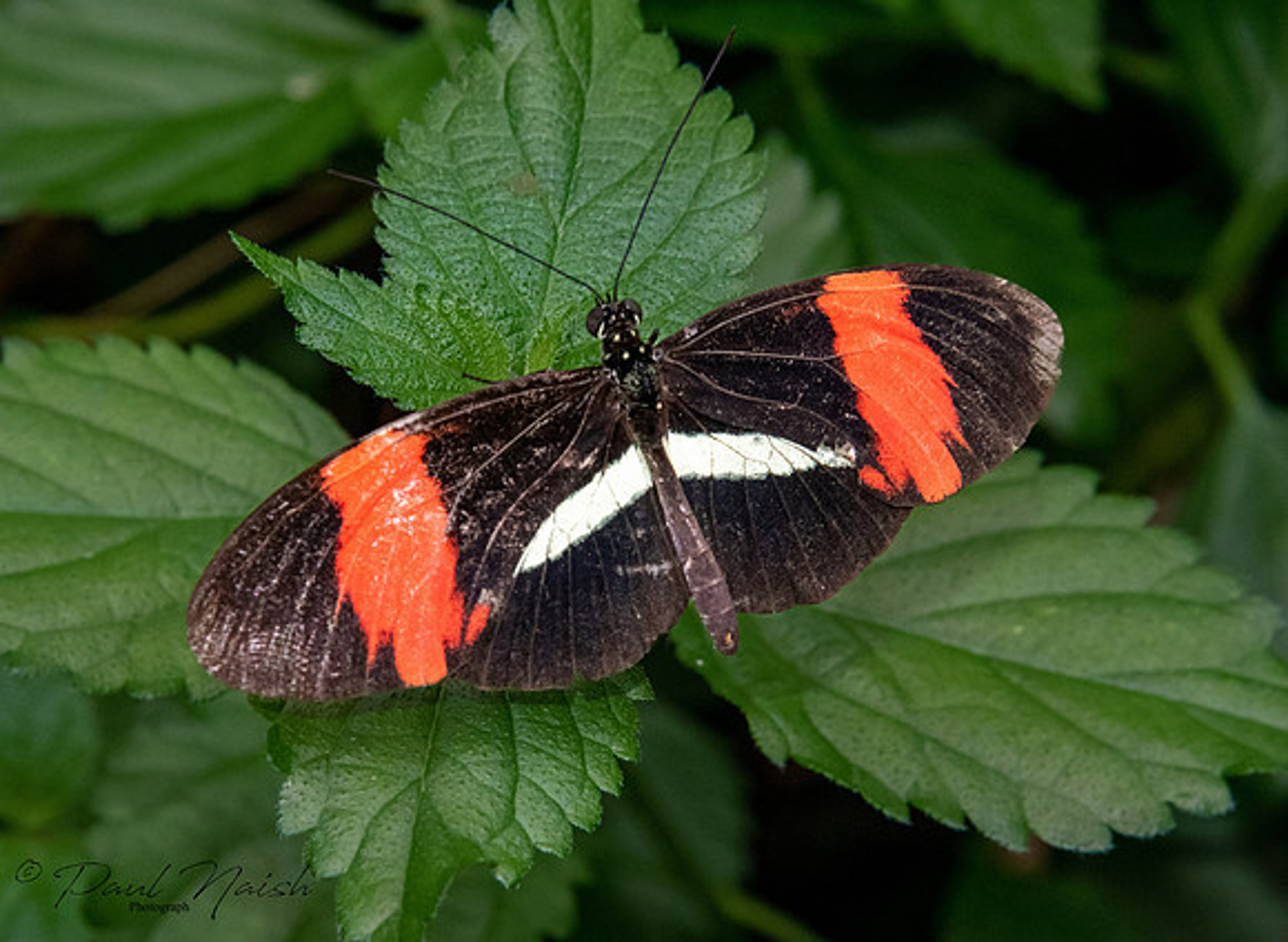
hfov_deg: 7.4
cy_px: 539
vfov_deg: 5.4
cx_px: 596
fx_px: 9993
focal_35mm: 271
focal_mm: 210
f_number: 14
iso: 6400
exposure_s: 1/200
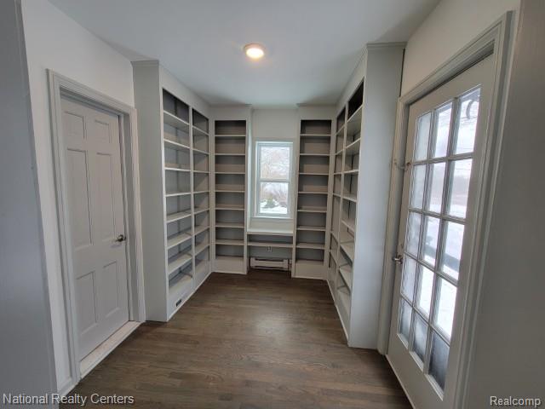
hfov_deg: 106.2
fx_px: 205
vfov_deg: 89.9
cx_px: 272
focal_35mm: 13
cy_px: 204
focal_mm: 2.2
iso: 100
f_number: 2.2
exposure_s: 1/60
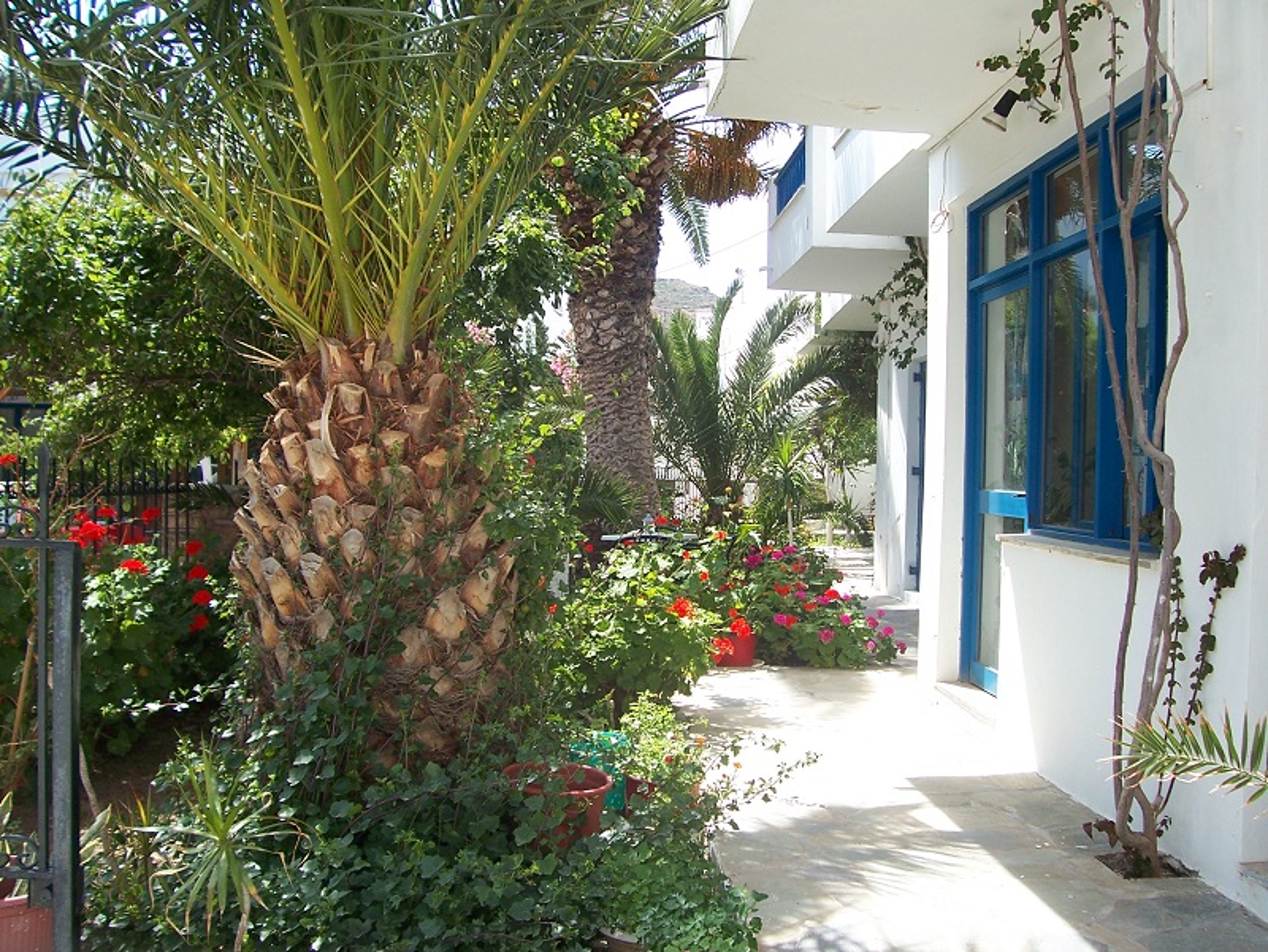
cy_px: 476
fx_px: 1246
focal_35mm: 34
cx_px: 634
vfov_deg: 41.8
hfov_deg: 53.9
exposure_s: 1/400
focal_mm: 5.6
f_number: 2.7
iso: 80
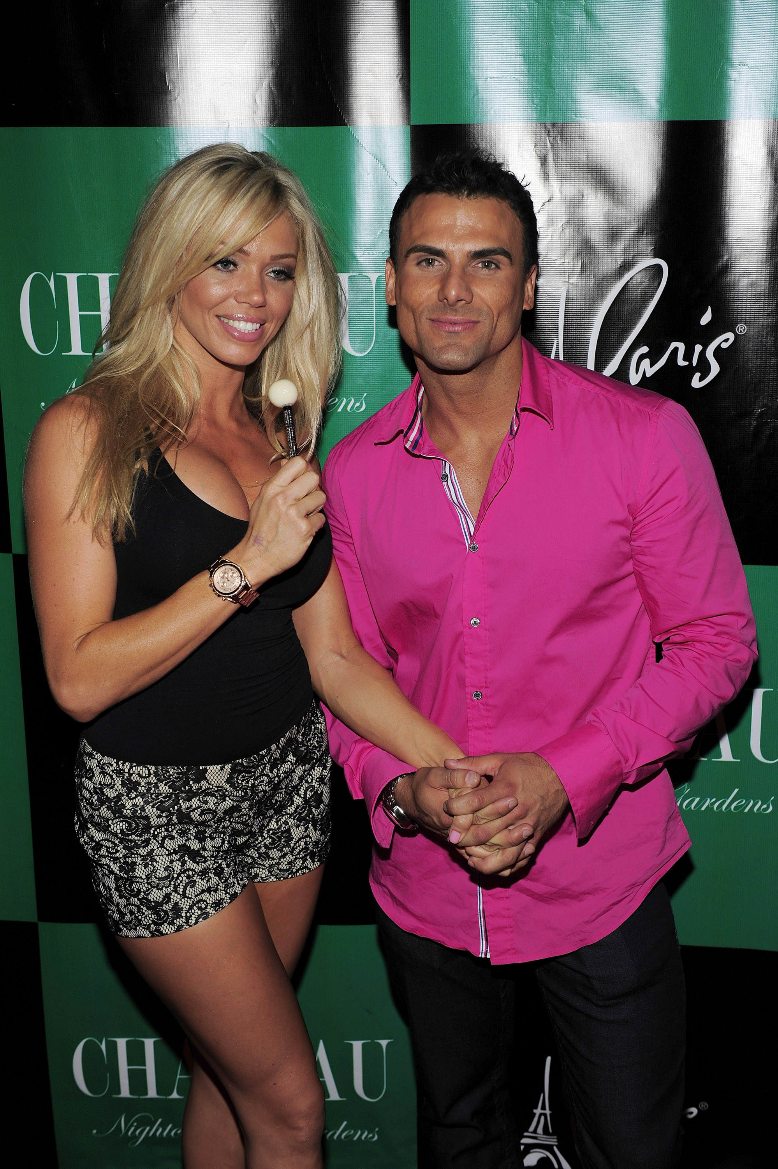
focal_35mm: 44
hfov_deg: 30.5
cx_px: 389
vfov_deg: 44.5
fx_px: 1427
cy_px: 584
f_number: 5.6
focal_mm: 44
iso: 400
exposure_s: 1/125
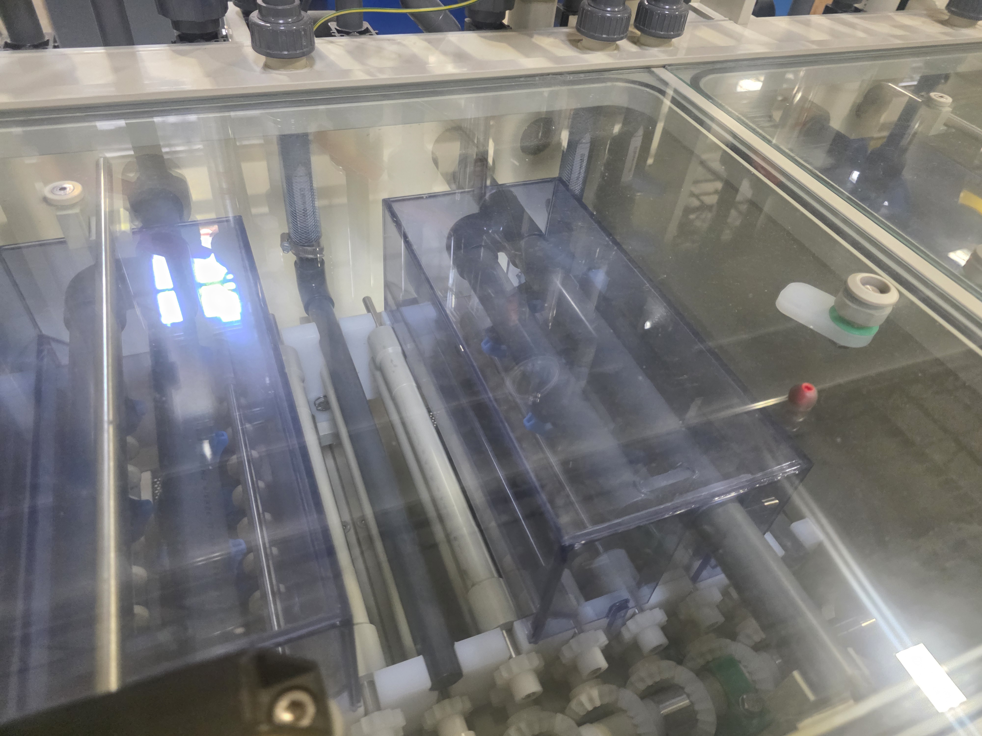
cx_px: 491
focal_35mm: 23
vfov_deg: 58.9
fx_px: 652
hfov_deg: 73.9
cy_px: 368
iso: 800
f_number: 1.7
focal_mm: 6.3
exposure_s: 1/120
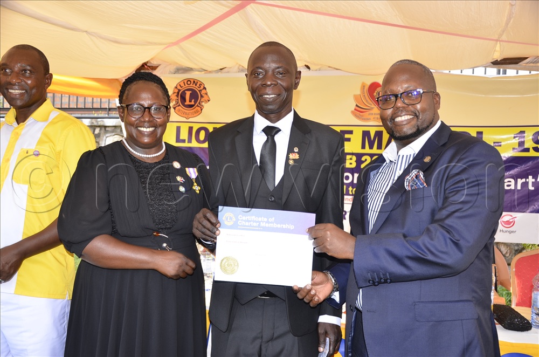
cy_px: 178
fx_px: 560
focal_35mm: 38
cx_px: 270
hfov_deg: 51.4
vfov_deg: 35.3
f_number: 4
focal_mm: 25
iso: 160
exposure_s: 1/60
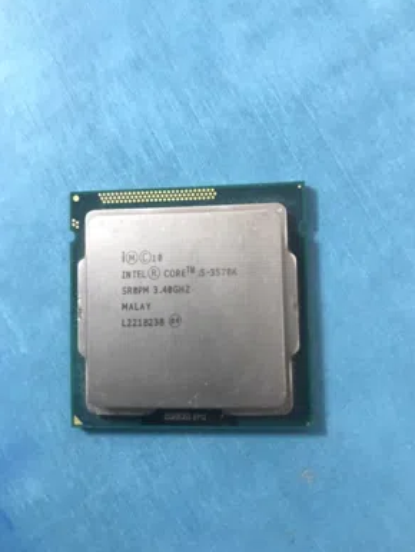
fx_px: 463
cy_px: 272
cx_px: 213
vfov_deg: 61.6
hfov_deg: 48.3
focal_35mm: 29
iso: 100
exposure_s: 1/6
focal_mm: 3.99
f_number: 1.8
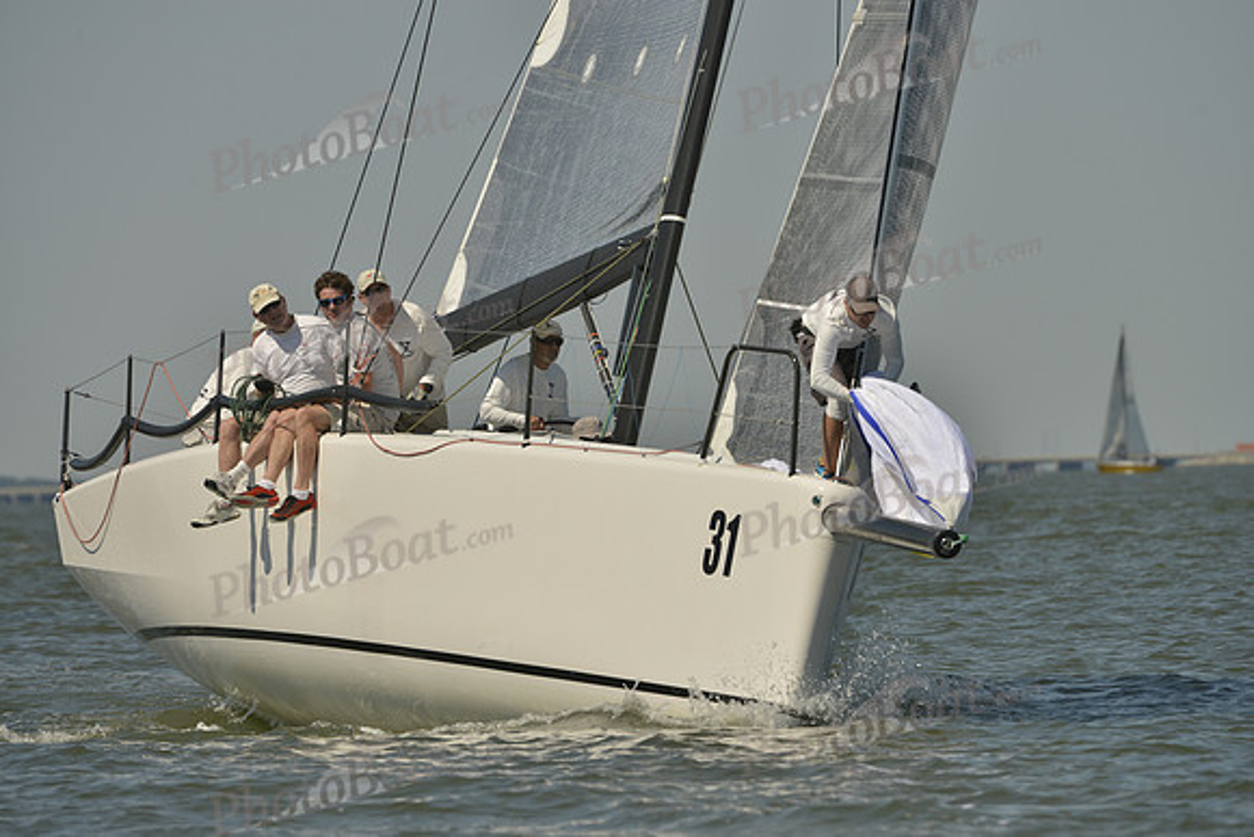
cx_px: 627
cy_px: 418
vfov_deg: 3.4
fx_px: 13936
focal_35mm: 400
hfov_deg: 5.2
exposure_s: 1/1250
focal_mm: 400
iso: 200
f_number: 9
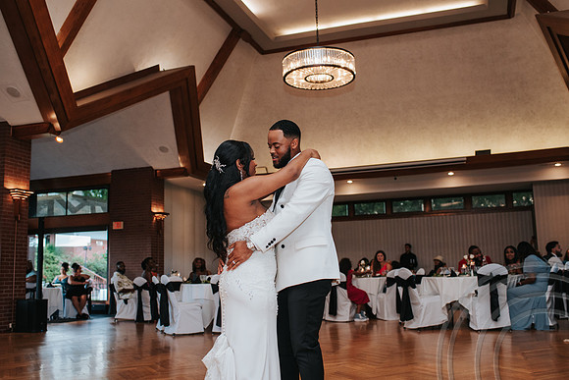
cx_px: 284
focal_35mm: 37
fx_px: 587
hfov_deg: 51.7
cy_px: 190
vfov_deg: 35.9
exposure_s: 1/200
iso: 1000
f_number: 3.2
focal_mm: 35
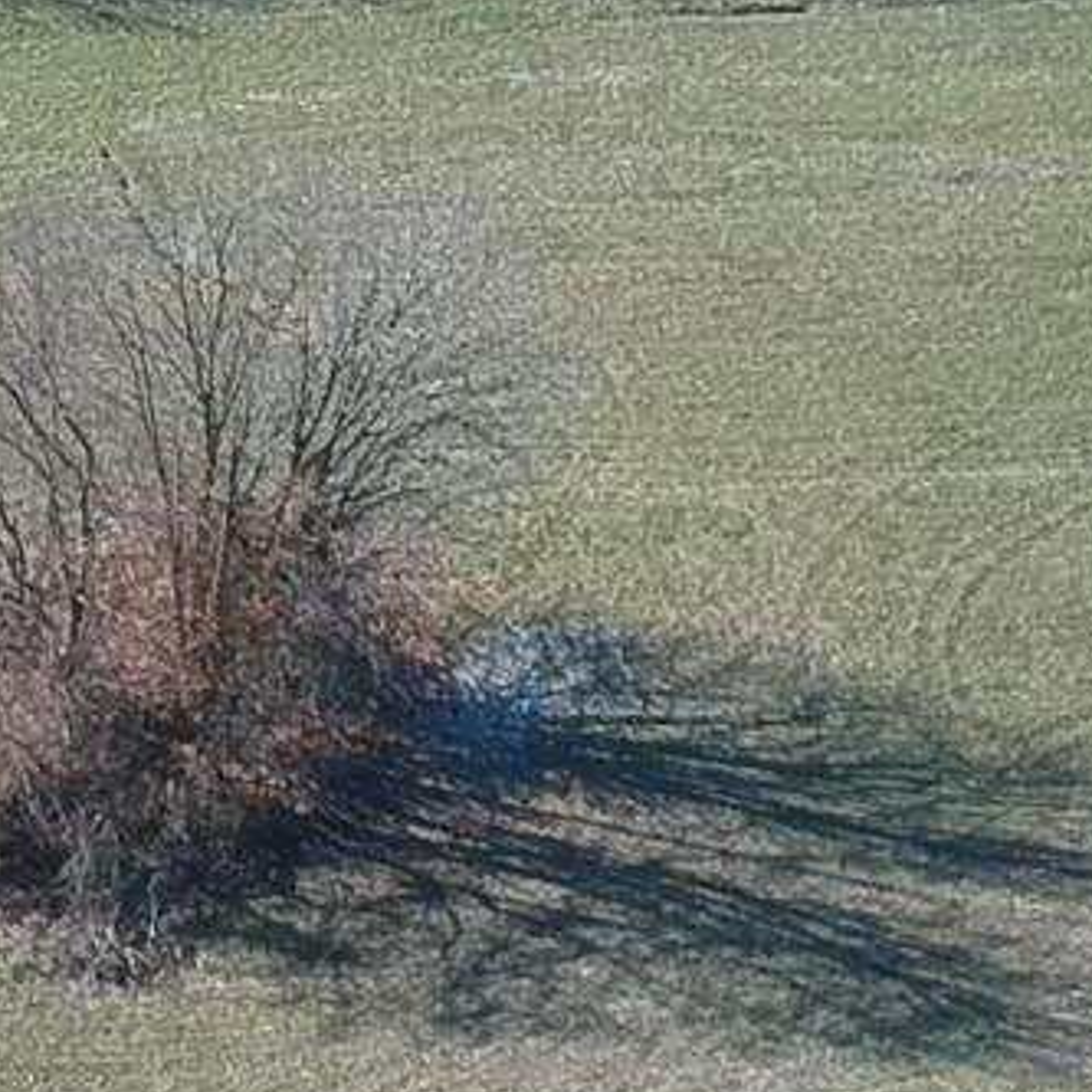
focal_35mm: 199
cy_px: -210
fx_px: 7102
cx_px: -292
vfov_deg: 8.7
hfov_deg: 8.7
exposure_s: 1/500
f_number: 2.6
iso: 100
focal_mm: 4.49
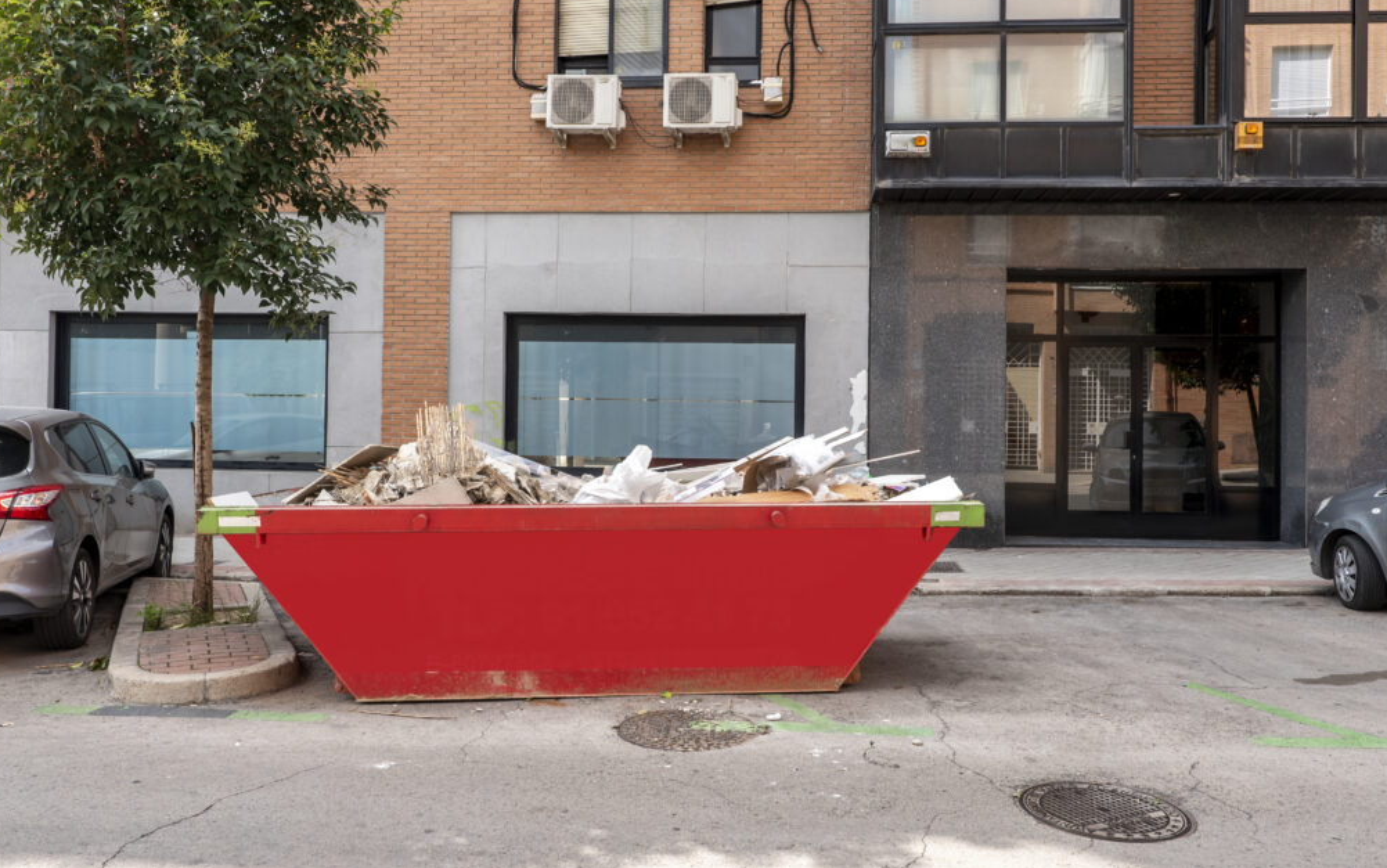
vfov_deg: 49.3
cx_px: 691
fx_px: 945
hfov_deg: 72.5
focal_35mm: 25
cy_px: 397
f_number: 8
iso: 100
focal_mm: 24
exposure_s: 1/125
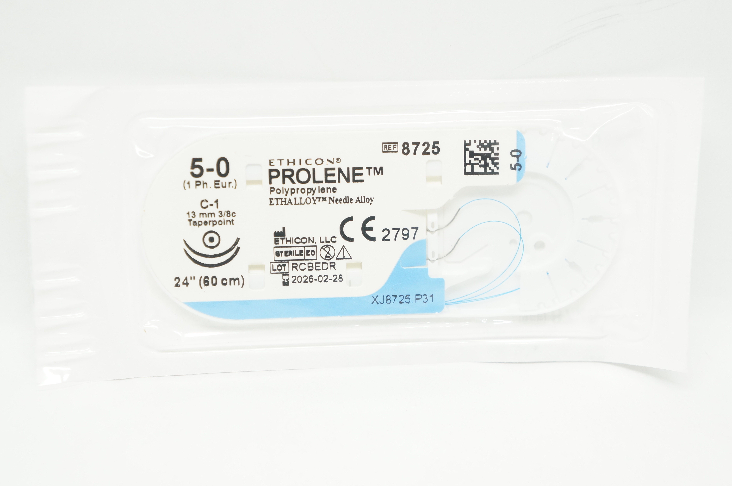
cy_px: 243
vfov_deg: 19.3
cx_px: 366
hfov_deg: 28.7
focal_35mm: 70
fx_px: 1432
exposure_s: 1/100
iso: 800
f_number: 5.6
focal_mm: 47
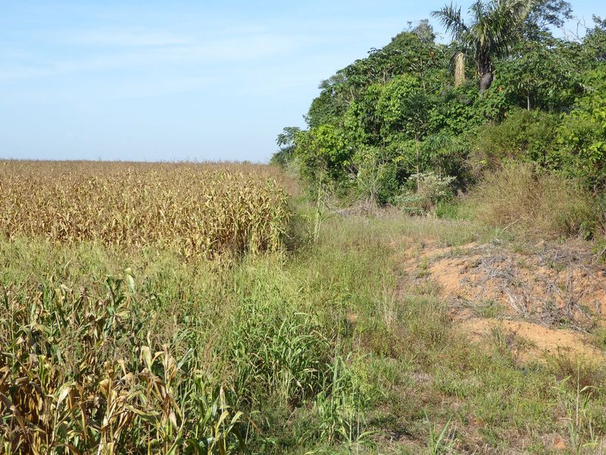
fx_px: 1050
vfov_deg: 24.4
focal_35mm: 60
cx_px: 303
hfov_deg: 32.2
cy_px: 228
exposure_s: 1/400
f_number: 4.2
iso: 80
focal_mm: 10.3
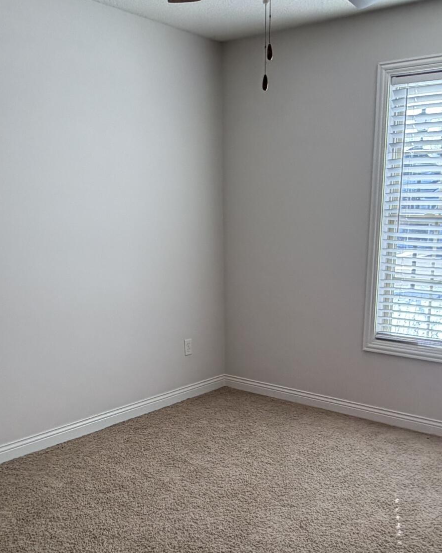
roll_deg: +0.1
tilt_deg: -16.0
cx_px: 267
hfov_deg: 39.9
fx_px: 605
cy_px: 376
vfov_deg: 48.1
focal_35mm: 37
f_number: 2.2
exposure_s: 1/120
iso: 64
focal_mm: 2.22
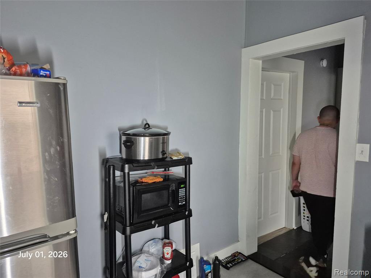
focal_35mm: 23
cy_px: 139
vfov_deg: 58.9
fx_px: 247
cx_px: 186
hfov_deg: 73.9
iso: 800
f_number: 1.8
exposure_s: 1/60
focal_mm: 5.4
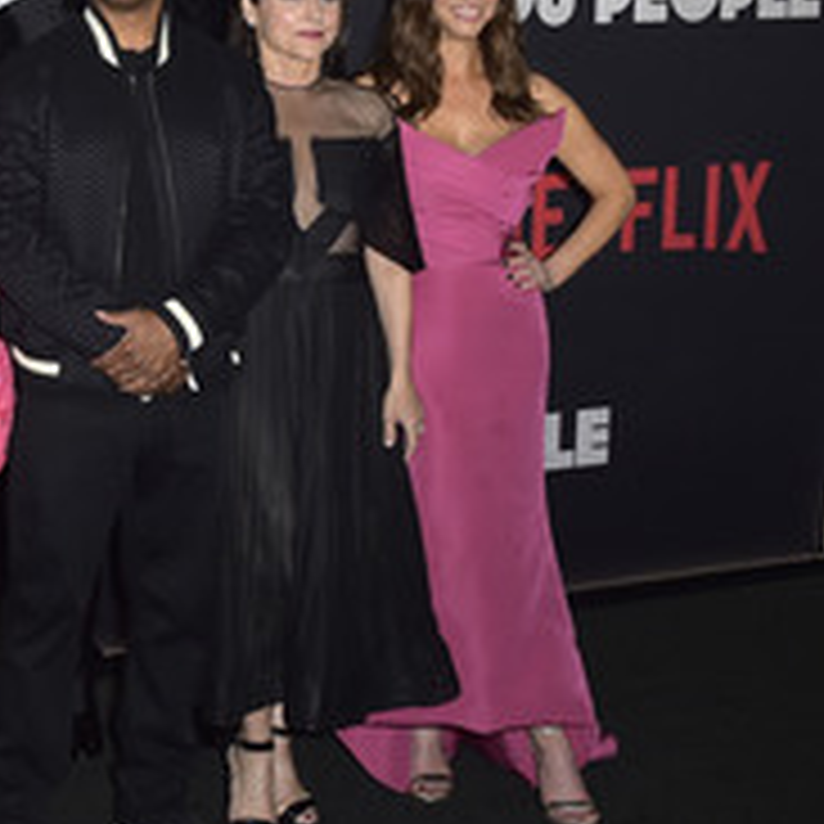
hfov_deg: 23.4
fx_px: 1804
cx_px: -180
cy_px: 374
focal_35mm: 67
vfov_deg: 25.7
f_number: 6.3
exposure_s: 1/250
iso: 640
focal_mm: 32
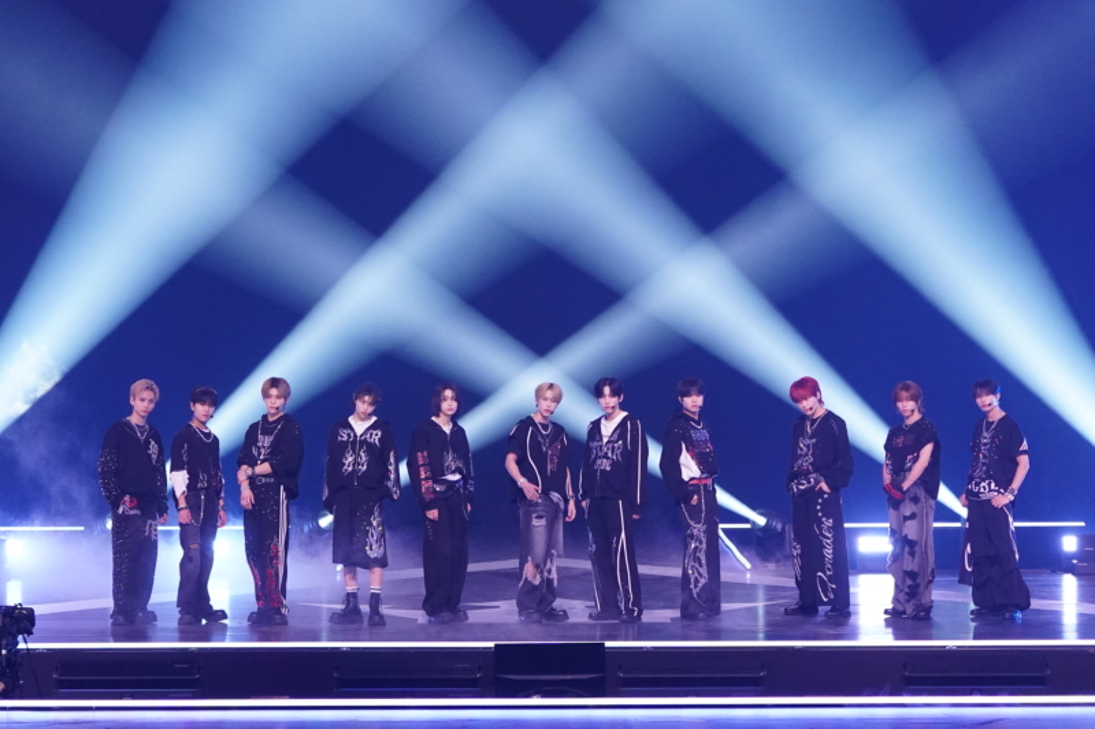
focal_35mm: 157
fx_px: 4774
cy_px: 364
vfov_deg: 8.7
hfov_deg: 13.1
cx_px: 548
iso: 5000
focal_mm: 105
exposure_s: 1/250
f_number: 5.6
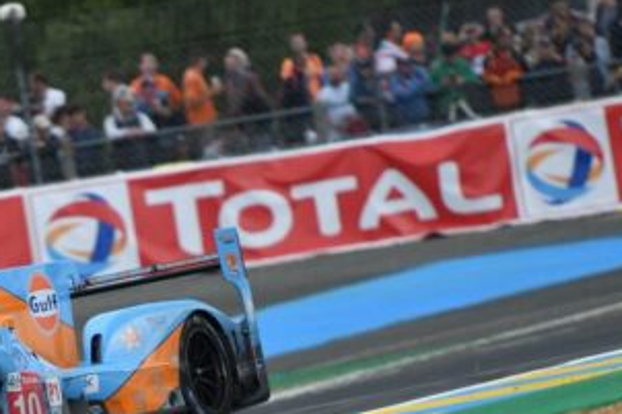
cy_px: 404
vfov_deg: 2.3
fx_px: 10292
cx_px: 12
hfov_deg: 3.5
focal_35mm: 596
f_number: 2.8
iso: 640
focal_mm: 200
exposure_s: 1/3200
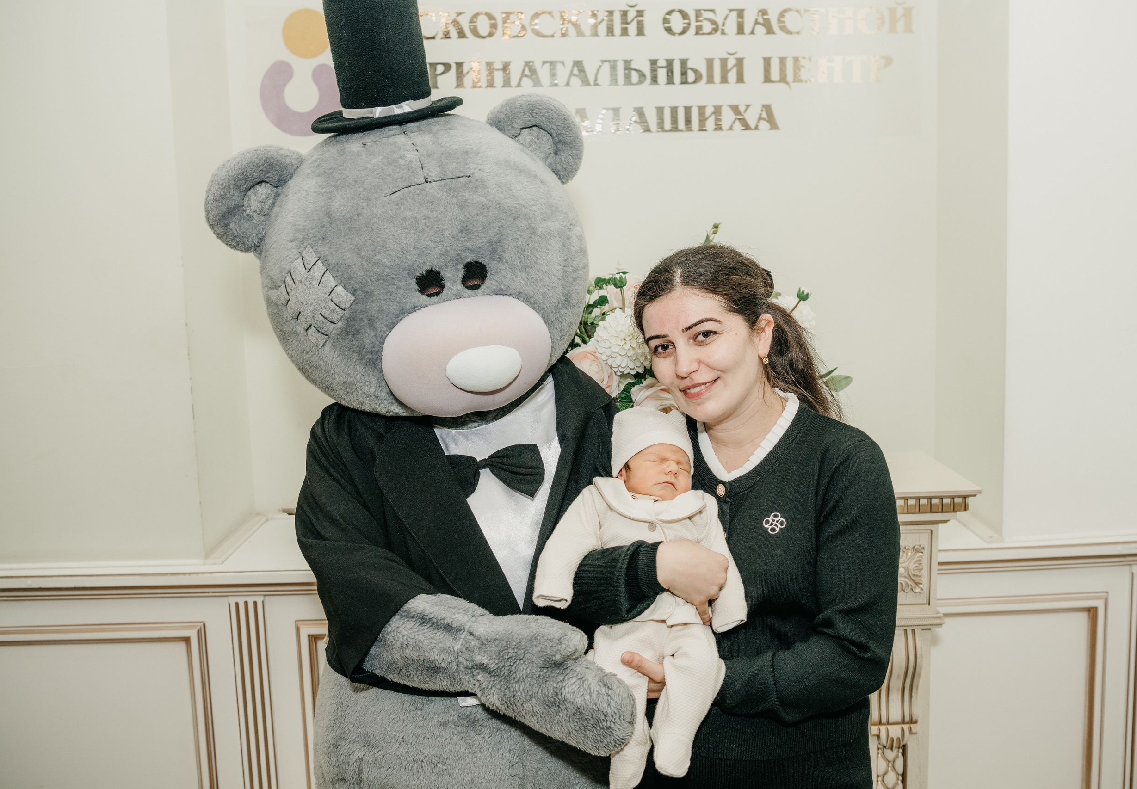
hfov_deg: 55.1
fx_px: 1088
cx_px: 632
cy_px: 389
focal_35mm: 34
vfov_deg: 39.9
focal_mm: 29
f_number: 4.5
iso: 320
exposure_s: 1/160
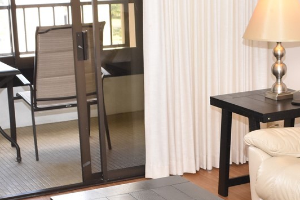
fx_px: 717
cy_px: 142
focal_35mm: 86
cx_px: 231
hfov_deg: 23.4
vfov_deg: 15.8
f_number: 7.1
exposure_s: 1/100
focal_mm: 18
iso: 800
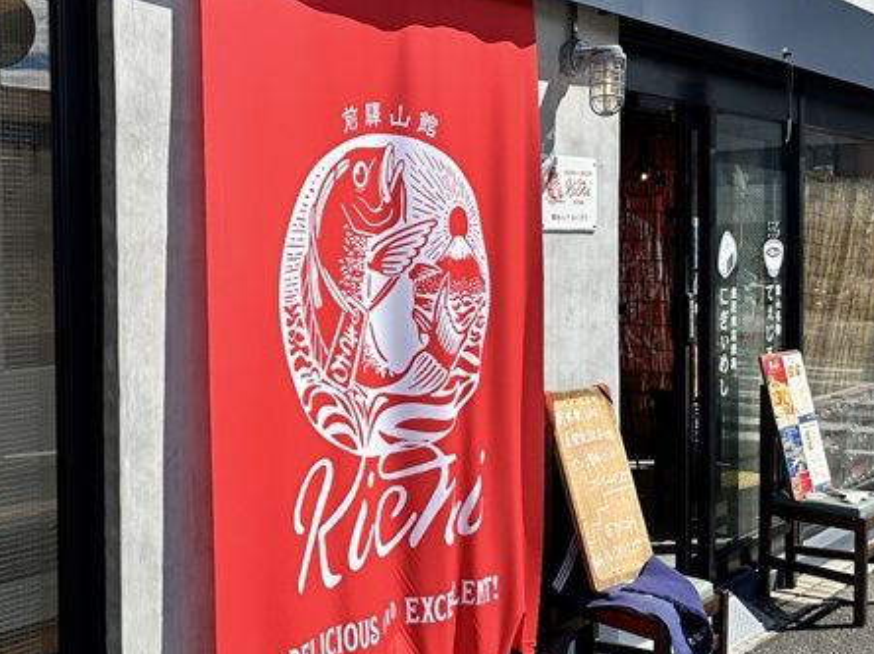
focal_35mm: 44
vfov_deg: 32.8
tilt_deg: -1.3
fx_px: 1110
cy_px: 300
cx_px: 215
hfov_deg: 41.7
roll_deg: +0.0
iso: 80
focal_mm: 6.86
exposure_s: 1/5000
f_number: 1.78
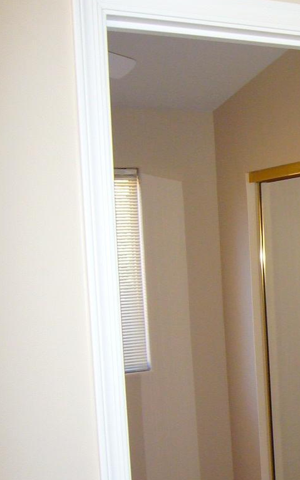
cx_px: 363
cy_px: 296
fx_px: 811
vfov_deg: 32.8
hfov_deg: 19.7
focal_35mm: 62
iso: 160
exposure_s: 1/30
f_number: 2.8
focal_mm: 4.6
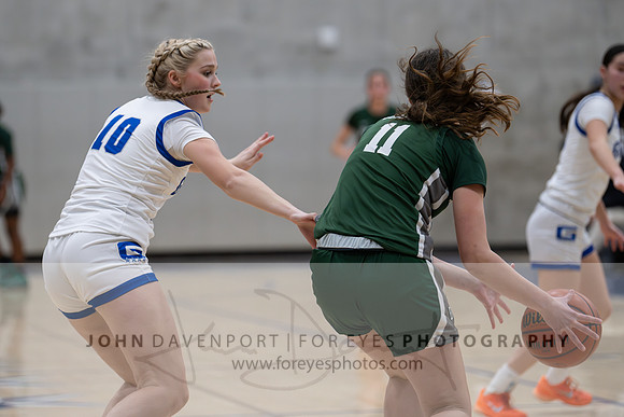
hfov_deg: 11.6
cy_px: 171
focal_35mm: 177
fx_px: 3072
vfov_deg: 7.8
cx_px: 255
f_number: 2.8
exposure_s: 1/1000
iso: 5000
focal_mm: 150
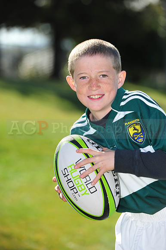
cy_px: 125
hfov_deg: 6.9
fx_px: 1385
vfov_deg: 10.3
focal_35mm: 200
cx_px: 83
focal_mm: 200
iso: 200
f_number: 5
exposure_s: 1/640
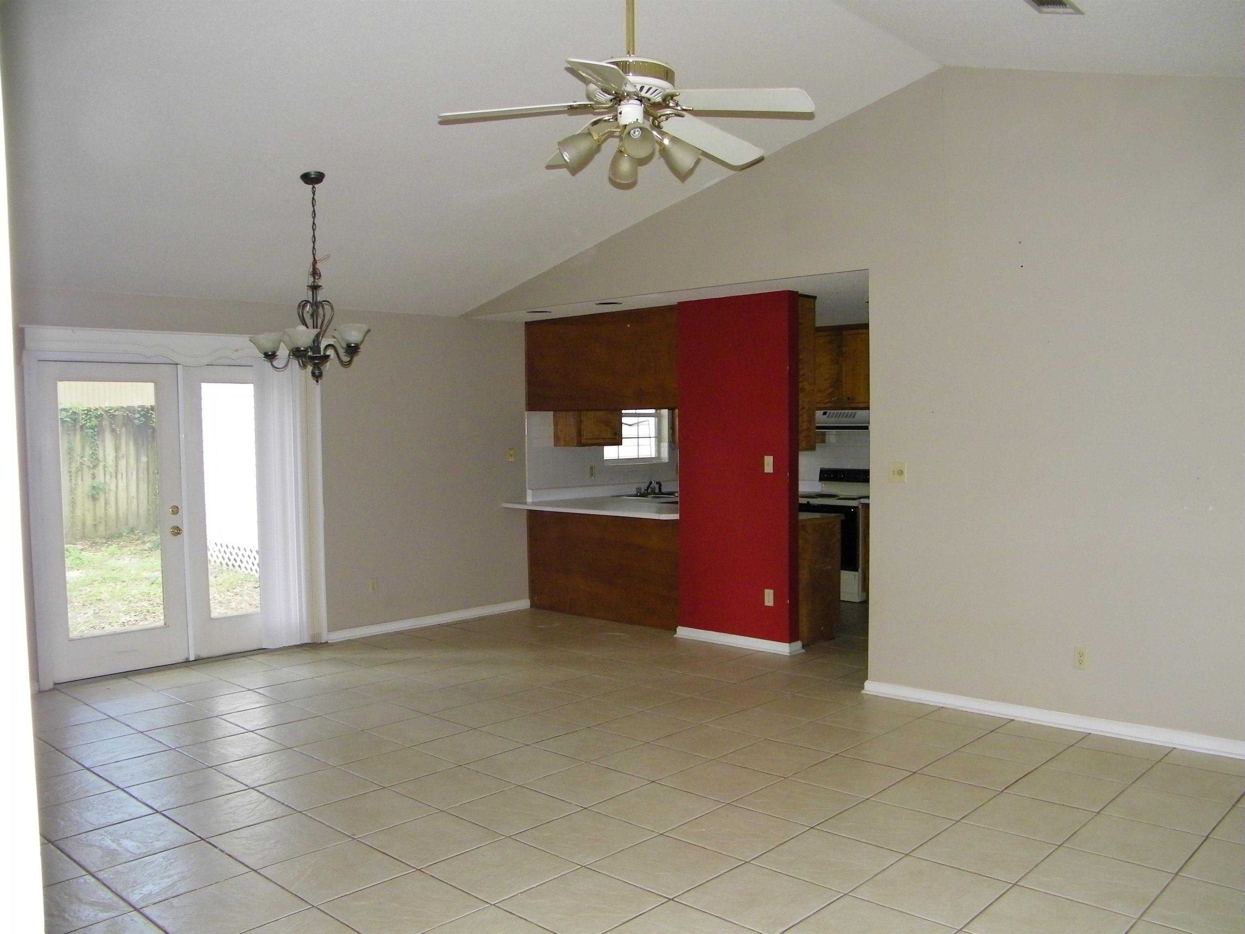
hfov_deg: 63.4
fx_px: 1007
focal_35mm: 28
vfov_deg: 49.7
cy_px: 467
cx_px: 622
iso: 200
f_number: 3.5
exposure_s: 1/30
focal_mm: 5
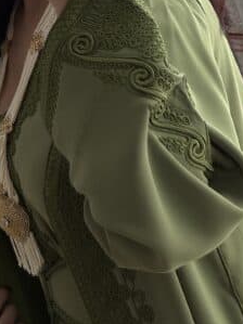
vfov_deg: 9.2
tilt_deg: -11.4
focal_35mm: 214
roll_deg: +20.1
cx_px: 110
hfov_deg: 6.9
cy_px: 208
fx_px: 2004
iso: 50
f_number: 2.8
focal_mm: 15.66
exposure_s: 1/100
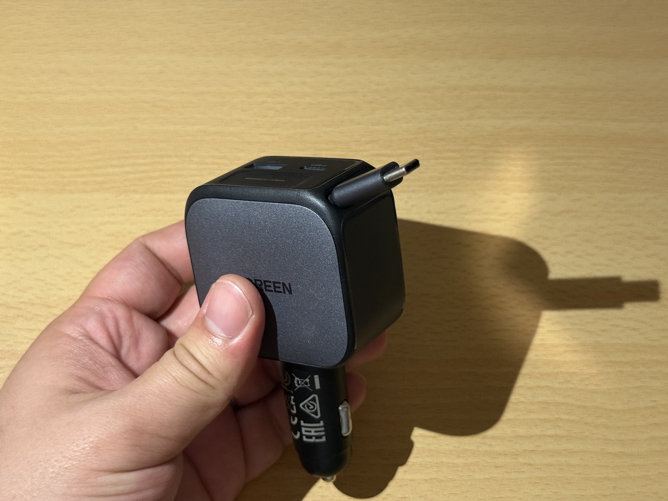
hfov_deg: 39.7
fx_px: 926
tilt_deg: -65.9
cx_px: 334
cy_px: 250
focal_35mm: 48
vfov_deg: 30.3
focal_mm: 6.76
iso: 320
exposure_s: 1/40
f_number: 1.78
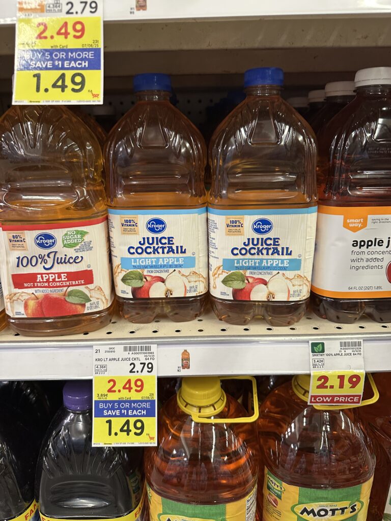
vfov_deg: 71.6
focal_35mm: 24
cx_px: 196
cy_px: 260
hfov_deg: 56.8
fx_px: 361
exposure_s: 1/60
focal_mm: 6.86
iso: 250
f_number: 1.78
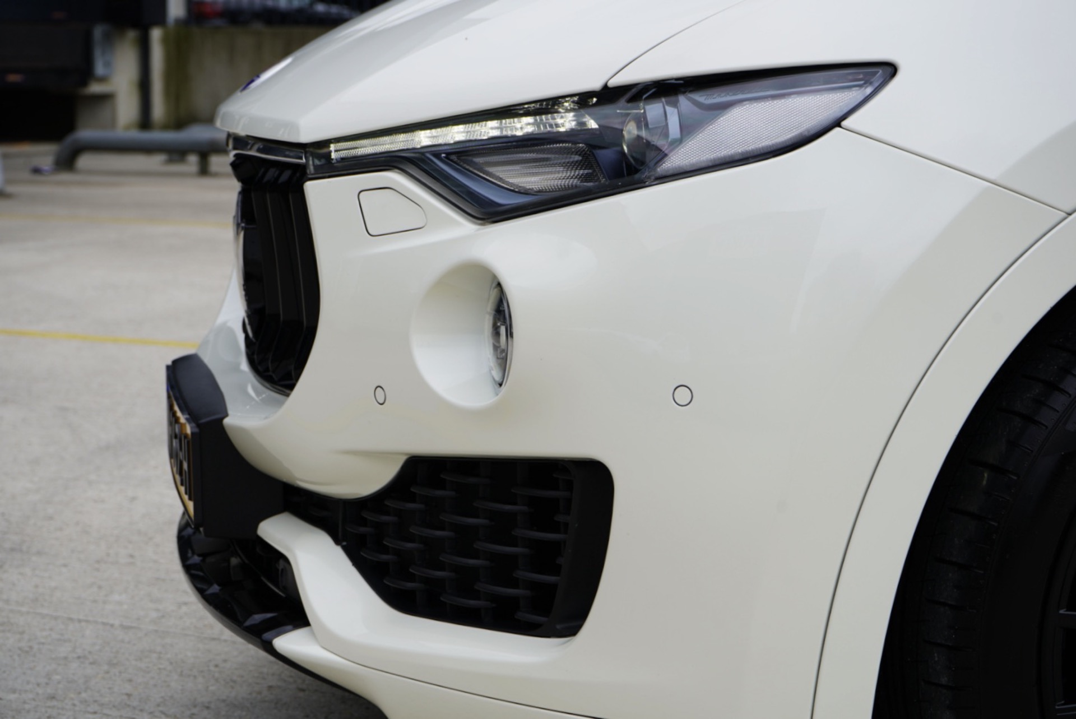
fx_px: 2094
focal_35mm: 70
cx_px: 538
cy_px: 360
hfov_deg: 28.8
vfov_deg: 19.5
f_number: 9
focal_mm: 70
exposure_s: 1/125
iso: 100
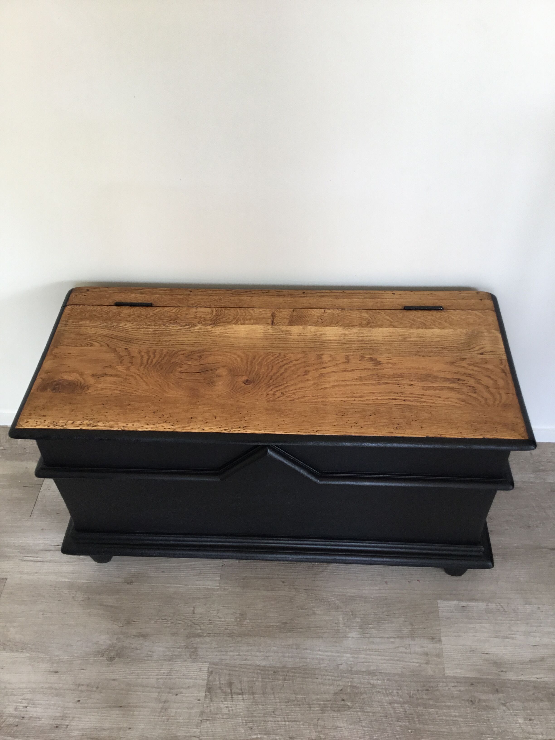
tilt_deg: -46.0
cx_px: 278
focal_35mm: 31
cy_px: 370
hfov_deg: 45.4
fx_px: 663
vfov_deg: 58.4
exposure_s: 1/33
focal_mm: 3.3
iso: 32
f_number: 2.4
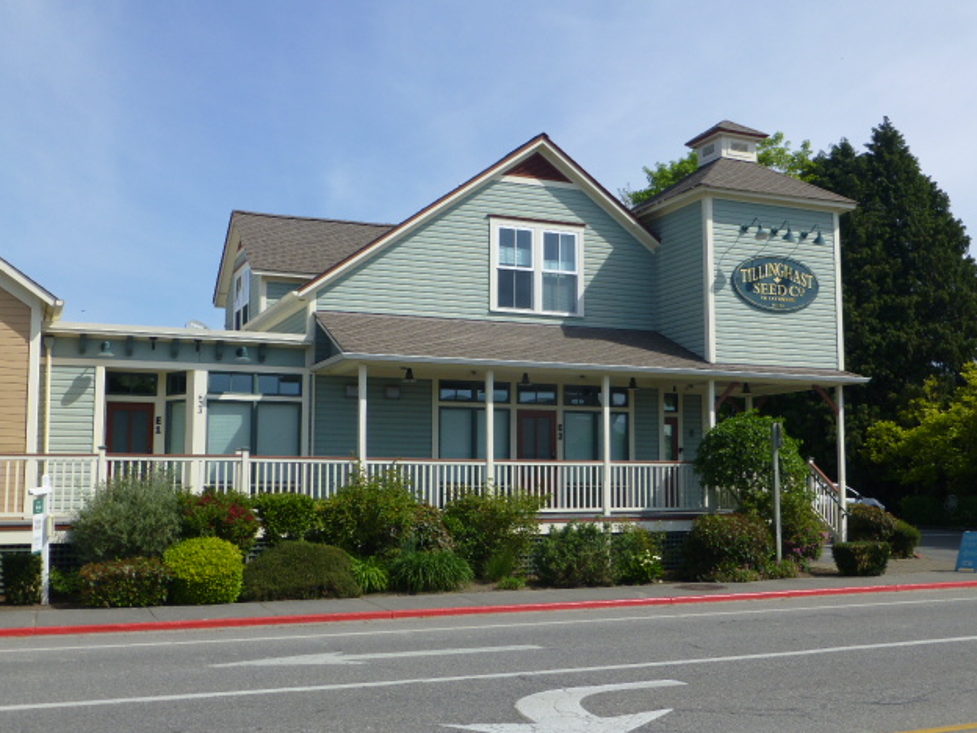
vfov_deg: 36.0
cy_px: 360
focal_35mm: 40
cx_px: 485
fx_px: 1129
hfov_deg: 46.8
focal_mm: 6.9
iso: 100
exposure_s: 1/1000
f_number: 3.9
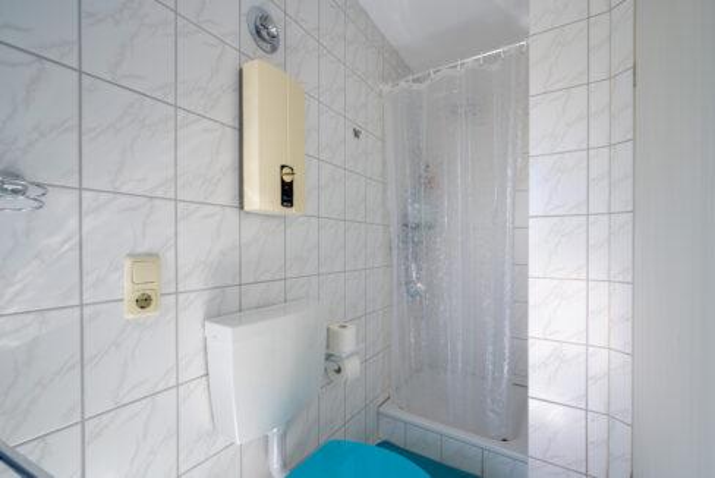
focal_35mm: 16
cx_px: 358
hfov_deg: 98.5
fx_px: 308
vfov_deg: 75.6
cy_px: 239
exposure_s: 1/60
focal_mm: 15.5
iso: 200
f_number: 9
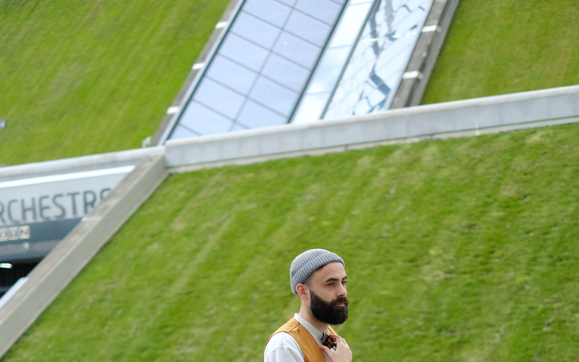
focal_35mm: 85
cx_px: 301
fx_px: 1341
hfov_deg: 24.4
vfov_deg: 15.0
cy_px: 391
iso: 200
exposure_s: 1/2000
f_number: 1.4
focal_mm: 35
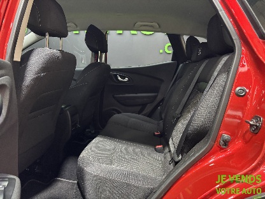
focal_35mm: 26
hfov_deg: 67.3
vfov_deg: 53.1
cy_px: 100
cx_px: 132
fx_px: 199
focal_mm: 5.96
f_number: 1.6
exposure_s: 1/50
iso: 200
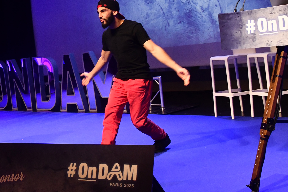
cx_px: 28
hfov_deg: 28.9
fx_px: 536
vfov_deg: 20.2
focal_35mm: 67
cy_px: 55
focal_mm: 20
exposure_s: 1/80
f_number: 6.3
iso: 1600
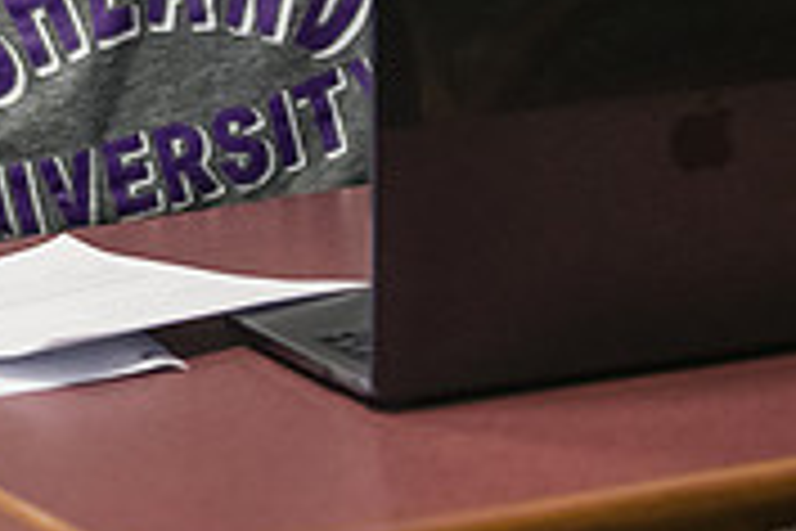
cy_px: -124
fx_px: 6876
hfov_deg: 6.6
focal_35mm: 311
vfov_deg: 4.4
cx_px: -310
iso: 1600
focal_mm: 95
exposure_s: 1/200
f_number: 3.2
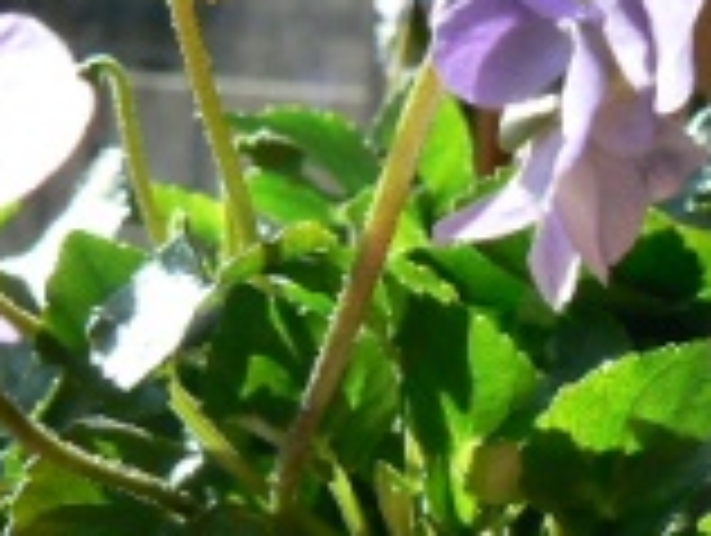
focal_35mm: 102
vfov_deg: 14.5
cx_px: 508
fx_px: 2098
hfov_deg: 19.1
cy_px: 284
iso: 100
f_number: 5.6
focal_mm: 6
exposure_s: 1/250
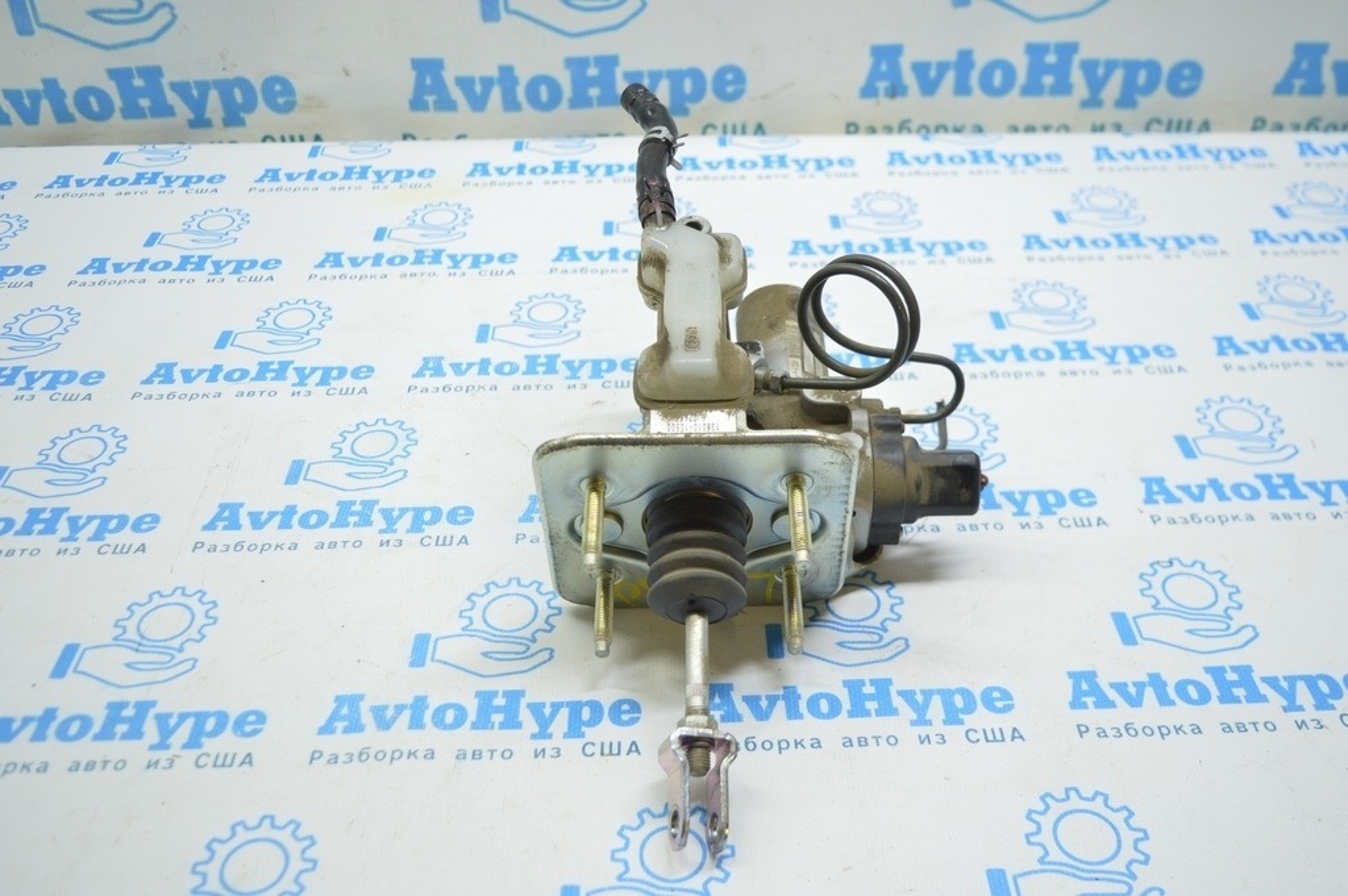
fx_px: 1235
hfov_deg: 57.3
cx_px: 674
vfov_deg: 39.9
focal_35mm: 33
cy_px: 448
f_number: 3.8
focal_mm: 22
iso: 400
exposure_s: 1/50
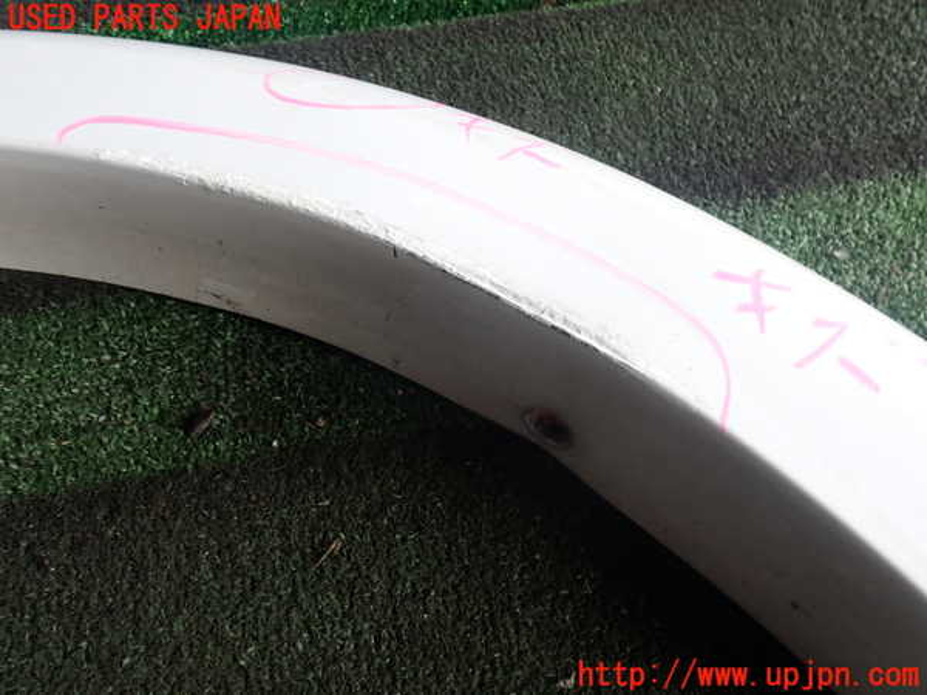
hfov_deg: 60.0
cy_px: 348
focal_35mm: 30
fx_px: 803
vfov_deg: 46.8
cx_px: 464
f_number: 3.2
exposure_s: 1/125
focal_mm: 5.4
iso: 125
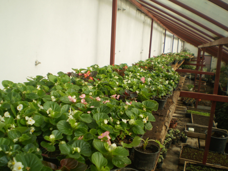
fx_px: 237
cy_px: 86
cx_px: 114
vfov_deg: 39.7
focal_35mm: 36
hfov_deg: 51.4
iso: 64
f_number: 3.1
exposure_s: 1/800
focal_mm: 6.3
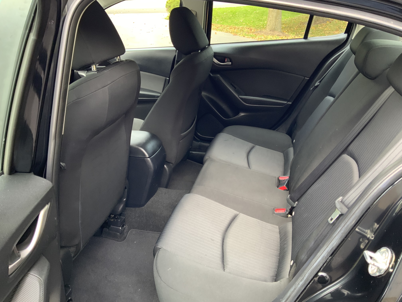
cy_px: 151
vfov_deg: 48.2
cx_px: 201
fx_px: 337
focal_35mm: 29
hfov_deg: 61.7
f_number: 1.8
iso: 125
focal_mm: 3
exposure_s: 1/60
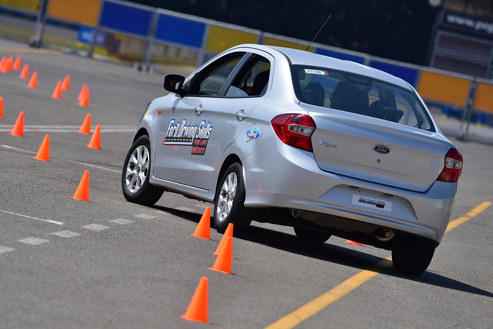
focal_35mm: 410
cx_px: 246
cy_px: 164
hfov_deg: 5.0
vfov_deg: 3.4
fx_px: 5615
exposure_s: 1/1600
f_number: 7.1
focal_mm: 410
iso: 400
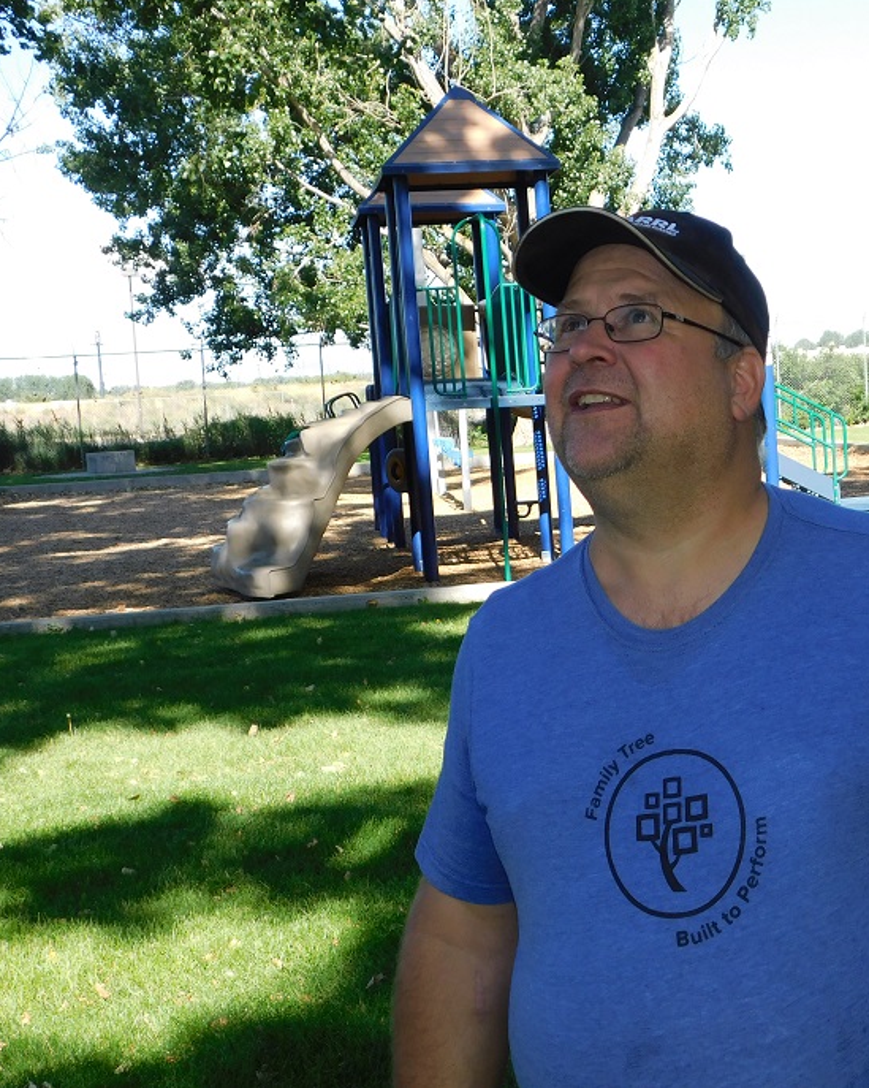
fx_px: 1898
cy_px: 543
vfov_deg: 32.0
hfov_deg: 25.4
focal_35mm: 59
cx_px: 693
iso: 125
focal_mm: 8
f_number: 3.7
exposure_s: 1/320
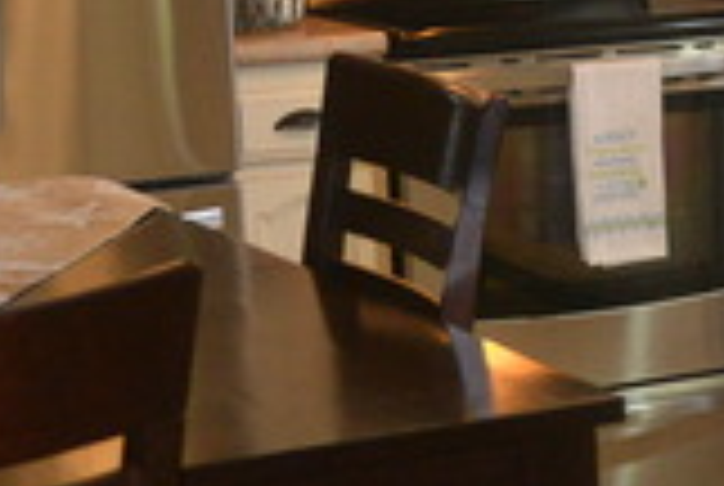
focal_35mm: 131
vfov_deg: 10.5
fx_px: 2639
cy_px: 232
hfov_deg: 14.7
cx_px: 1025
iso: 1100
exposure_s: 1/60
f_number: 3.8
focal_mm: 22
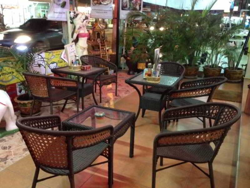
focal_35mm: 33
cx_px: 125
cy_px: 94
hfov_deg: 55.4
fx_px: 238
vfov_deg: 42.9
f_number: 2.4
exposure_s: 1/15
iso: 800
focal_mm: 4.13
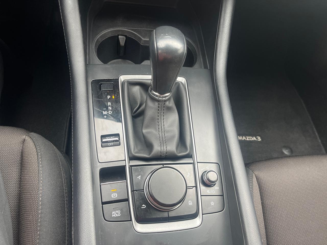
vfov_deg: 53.1
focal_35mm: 26
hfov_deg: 67.3
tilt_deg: -59.3
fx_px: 246
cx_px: 164
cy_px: 122
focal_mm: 5.1
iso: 64
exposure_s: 1/121
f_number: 1.6
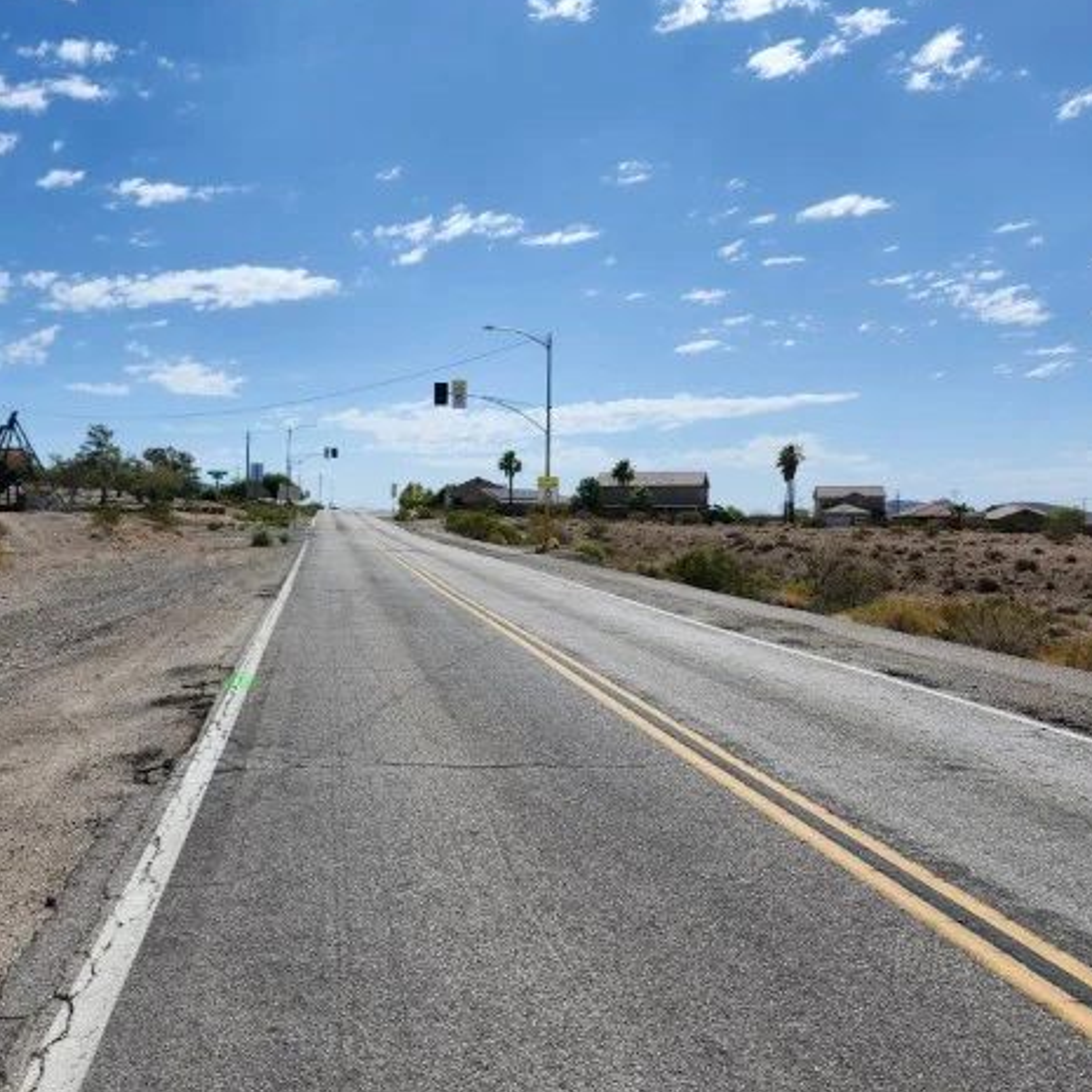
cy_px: 533
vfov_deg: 57.3
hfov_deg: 56.2
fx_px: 999
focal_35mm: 28
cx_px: 373
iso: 25
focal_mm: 5.54
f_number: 1.8
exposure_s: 1/3185
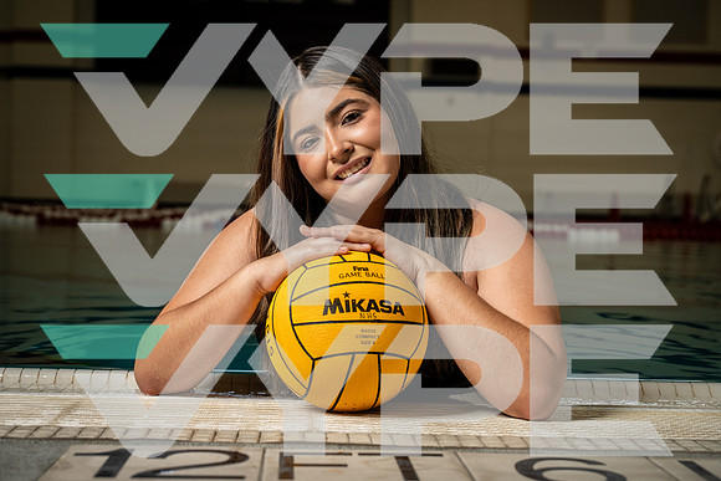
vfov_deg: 19.5
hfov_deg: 28.8
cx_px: 360
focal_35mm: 70
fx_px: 1402
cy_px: 240
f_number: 5.6
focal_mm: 70
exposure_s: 1/250
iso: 640
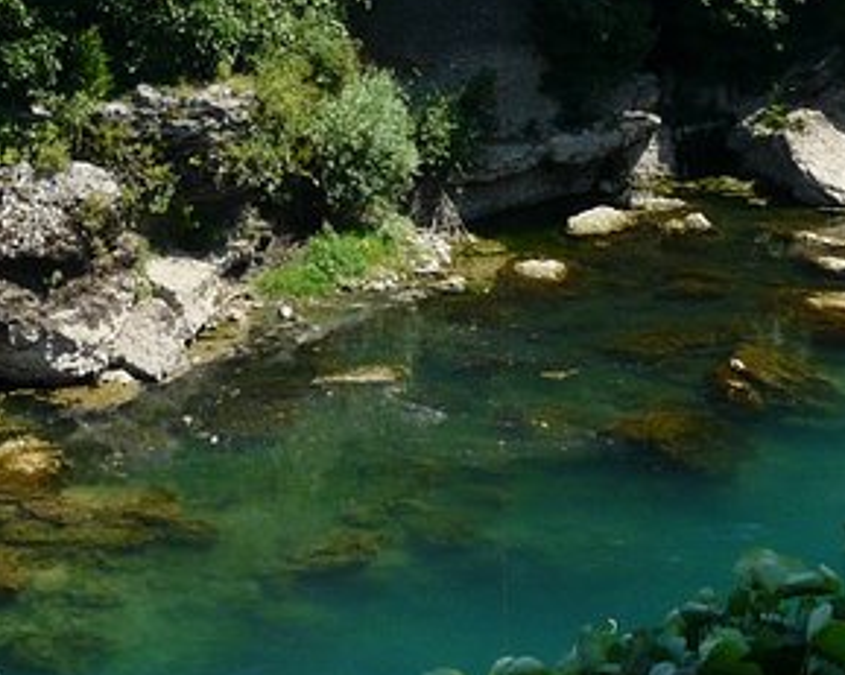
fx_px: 2425
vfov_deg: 14.7
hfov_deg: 19.6
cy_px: -368
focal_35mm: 97
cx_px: 170
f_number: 5.6
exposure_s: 1/250
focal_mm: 4.6
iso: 100
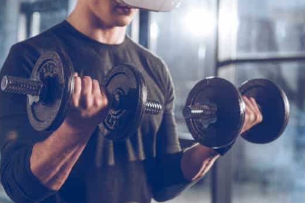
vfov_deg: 18.4
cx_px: 108
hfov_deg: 27.2
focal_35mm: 74
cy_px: 79
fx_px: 627
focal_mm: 50
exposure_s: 1/125
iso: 125
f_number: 2.8
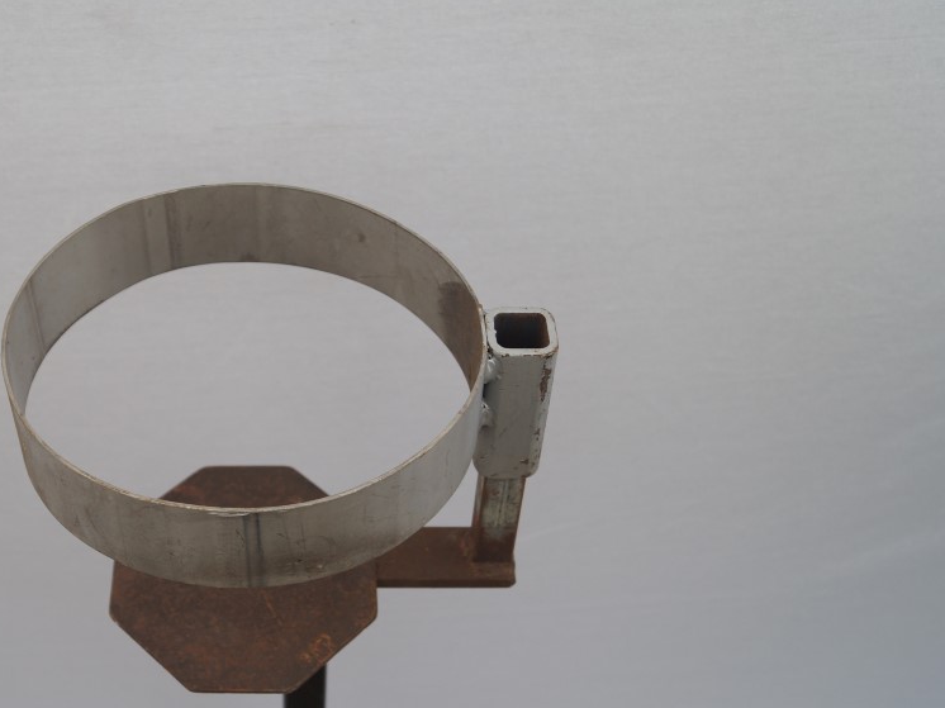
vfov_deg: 29.6
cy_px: 414
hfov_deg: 38.2
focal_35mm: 49
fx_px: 1337
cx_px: 266
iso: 125
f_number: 4
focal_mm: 22
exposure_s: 1/160
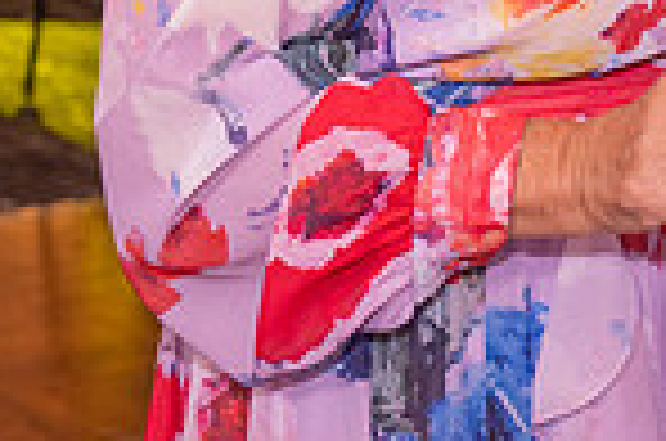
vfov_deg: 7.8
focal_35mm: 173
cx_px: 1098
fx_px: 3194
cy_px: -182
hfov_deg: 11.3
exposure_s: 1/125
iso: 1600
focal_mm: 44
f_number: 3.5
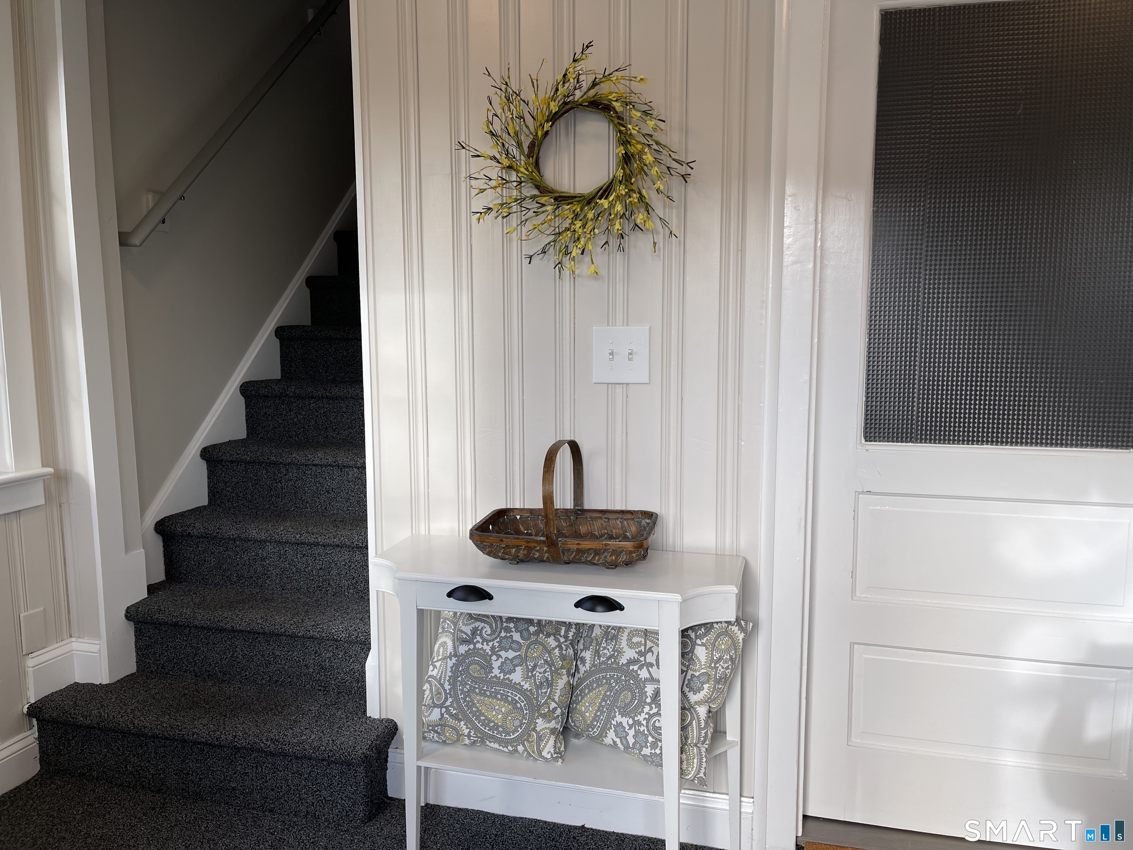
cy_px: 425
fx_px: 818
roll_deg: +1.1
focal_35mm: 25
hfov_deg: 69.4
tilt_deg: -7.3
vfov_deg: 54.9
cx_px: 566
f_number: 1.6
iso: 32
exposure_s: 1/298
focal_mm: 5.1
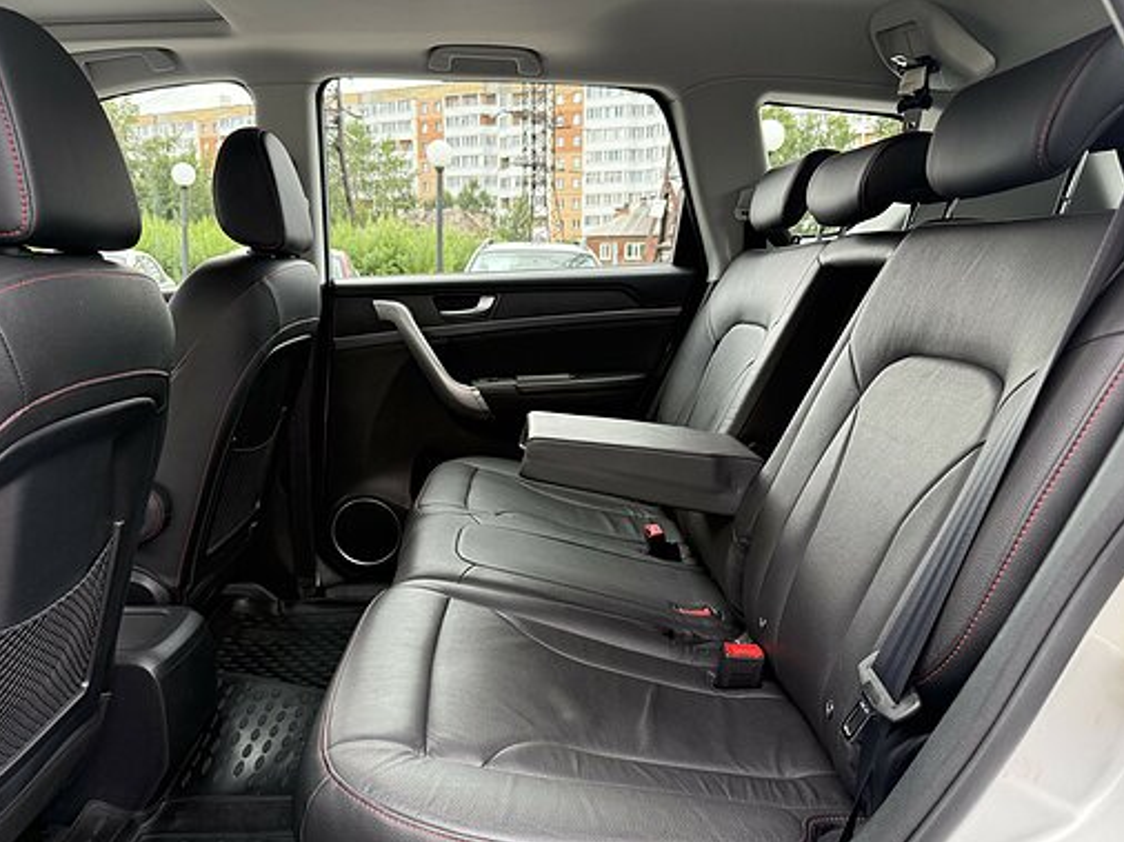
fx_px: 844
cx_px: 520
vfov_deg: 53.0
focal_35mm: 26
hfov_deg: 67.2
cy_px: 452
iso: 160
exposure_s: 1/243
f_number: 1.78
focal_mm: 6.76
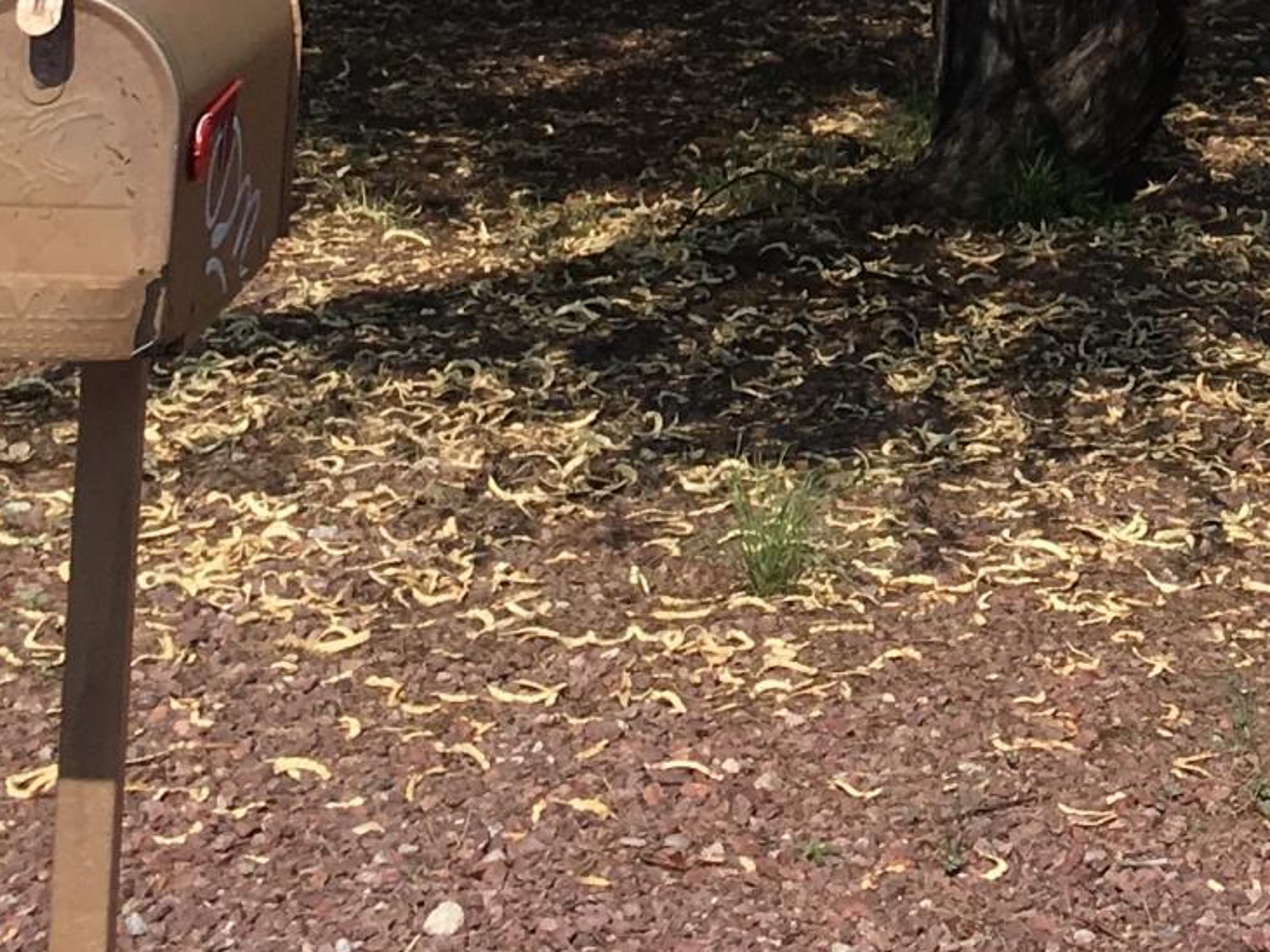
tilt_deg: +6.5
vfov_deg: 11.3
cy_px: -909
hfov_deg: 15.9
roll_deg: -1.3
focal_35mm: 119
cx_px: 1555
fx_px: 4365
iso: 25
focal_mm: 4.15
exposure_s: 1/2481
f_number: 2.2
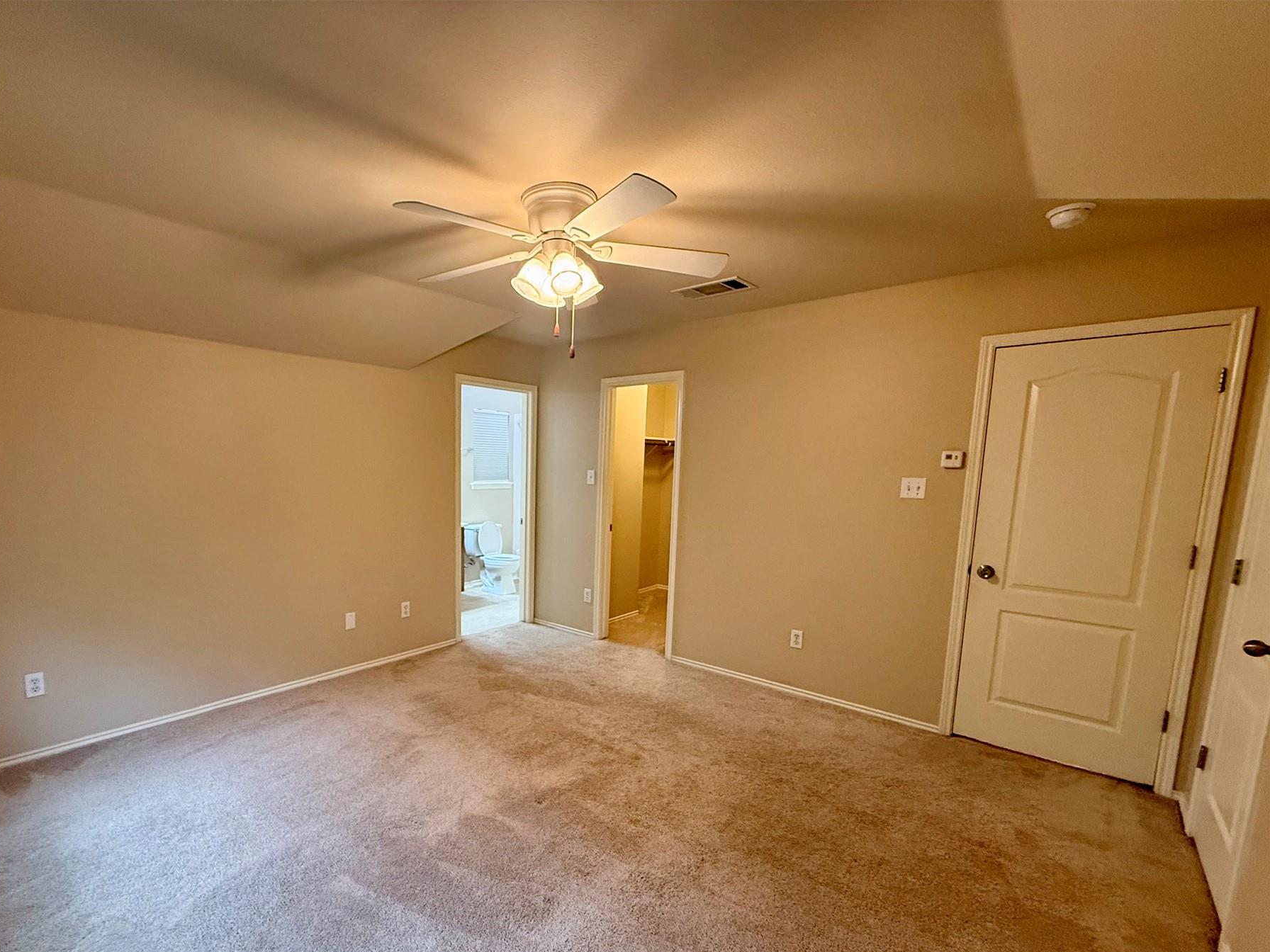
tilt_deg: -7.8
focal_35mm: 16
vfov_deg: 77.7
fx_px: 587
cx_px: 545
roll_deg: -1.0
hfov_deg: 93.9
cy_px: 543
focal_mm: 2.22
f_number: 2.2
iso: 400
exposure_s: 1/60
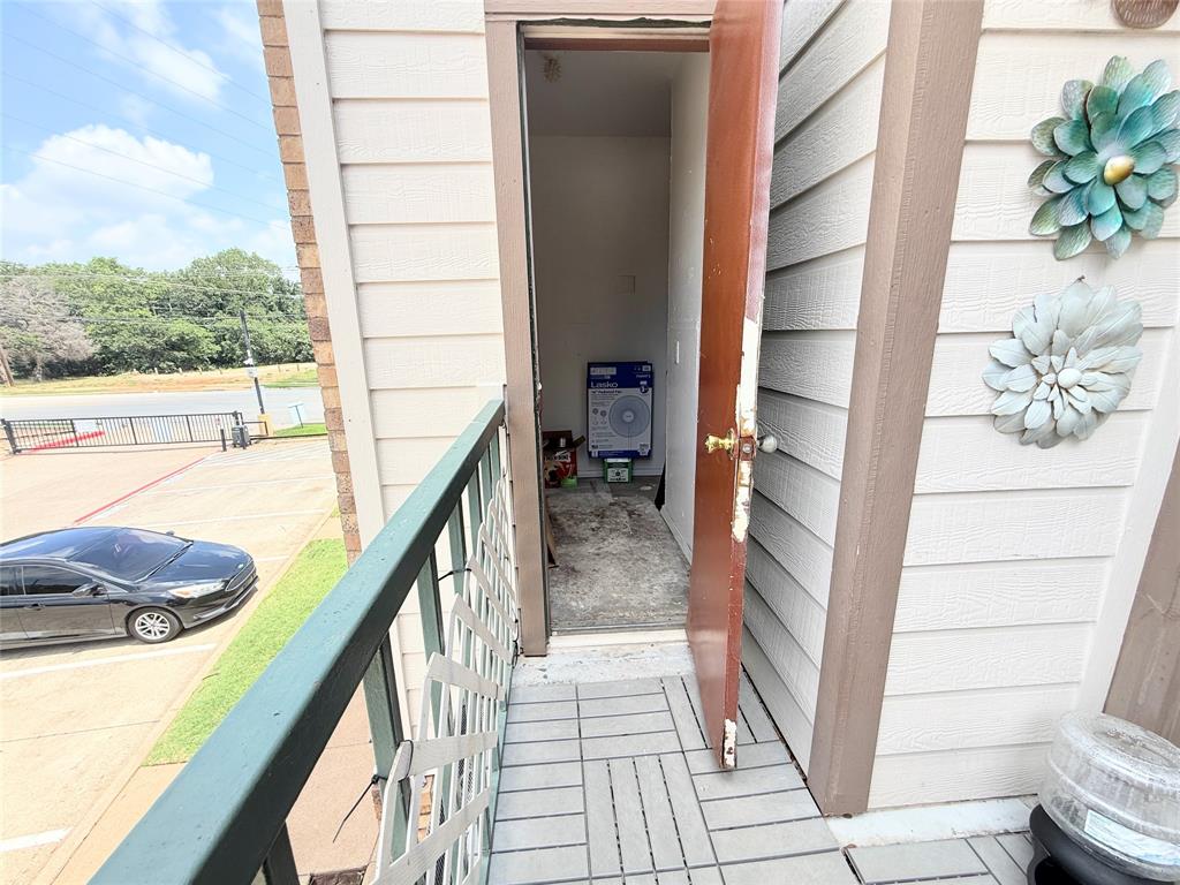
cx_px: 590
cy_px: 442
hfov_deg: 102.1
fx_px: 477
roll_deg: +0.9
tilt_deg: -13.1
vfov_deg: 85.7
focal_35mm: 14
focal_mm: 2.22
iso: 50
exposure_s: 1/540
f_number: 2.2
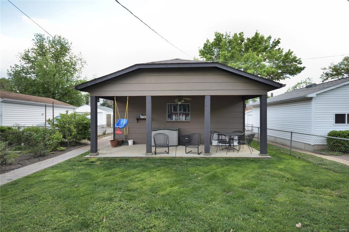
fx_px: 174
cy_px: 116
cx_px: 174
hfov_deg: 90.0
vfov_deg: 67.4
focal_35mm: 18
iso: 100
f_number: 5
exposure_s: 1/100
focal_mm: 12
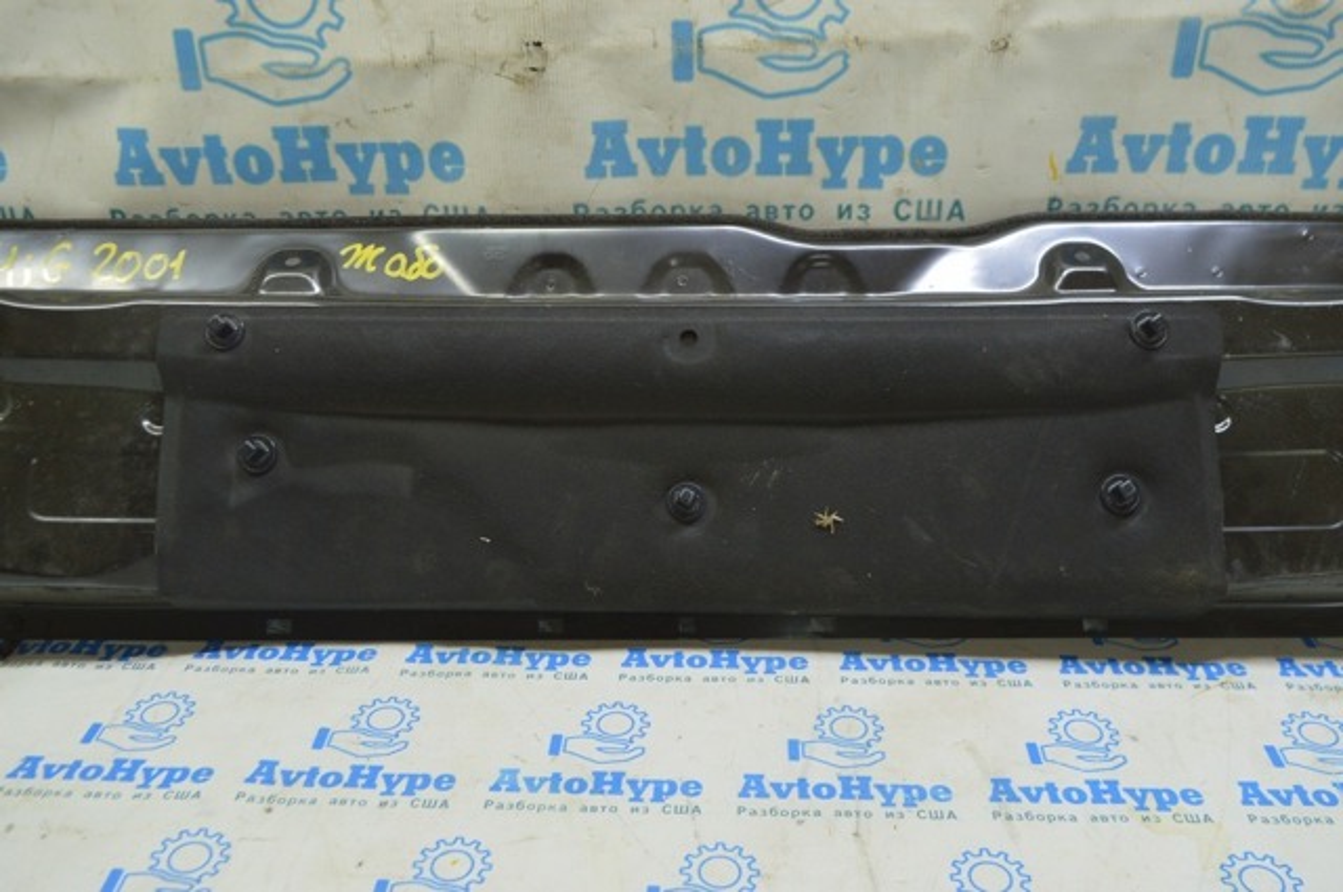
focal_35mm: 34
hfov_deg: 55.2
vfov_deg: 38.3
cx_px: 672
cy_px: 446
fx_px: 1285
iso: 400
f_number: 5.6
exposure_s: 1/20
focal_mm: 23
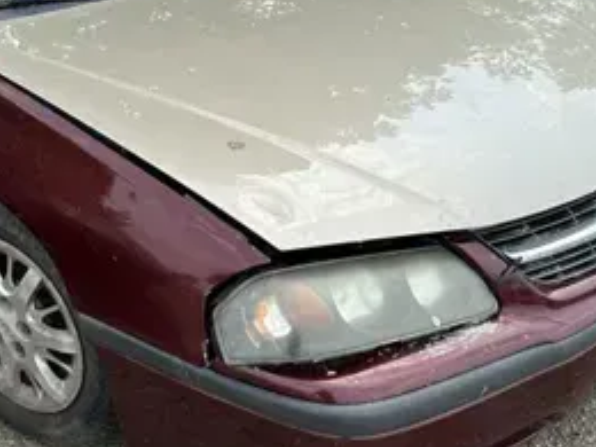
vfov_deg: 24.5
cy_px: 112
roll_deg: +1.0
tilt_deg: -13.5
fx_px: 1016
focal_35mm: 59
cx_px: 172
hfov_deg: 32.3
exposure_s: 1/1721
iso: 80
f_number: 1.78
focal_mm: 6.86
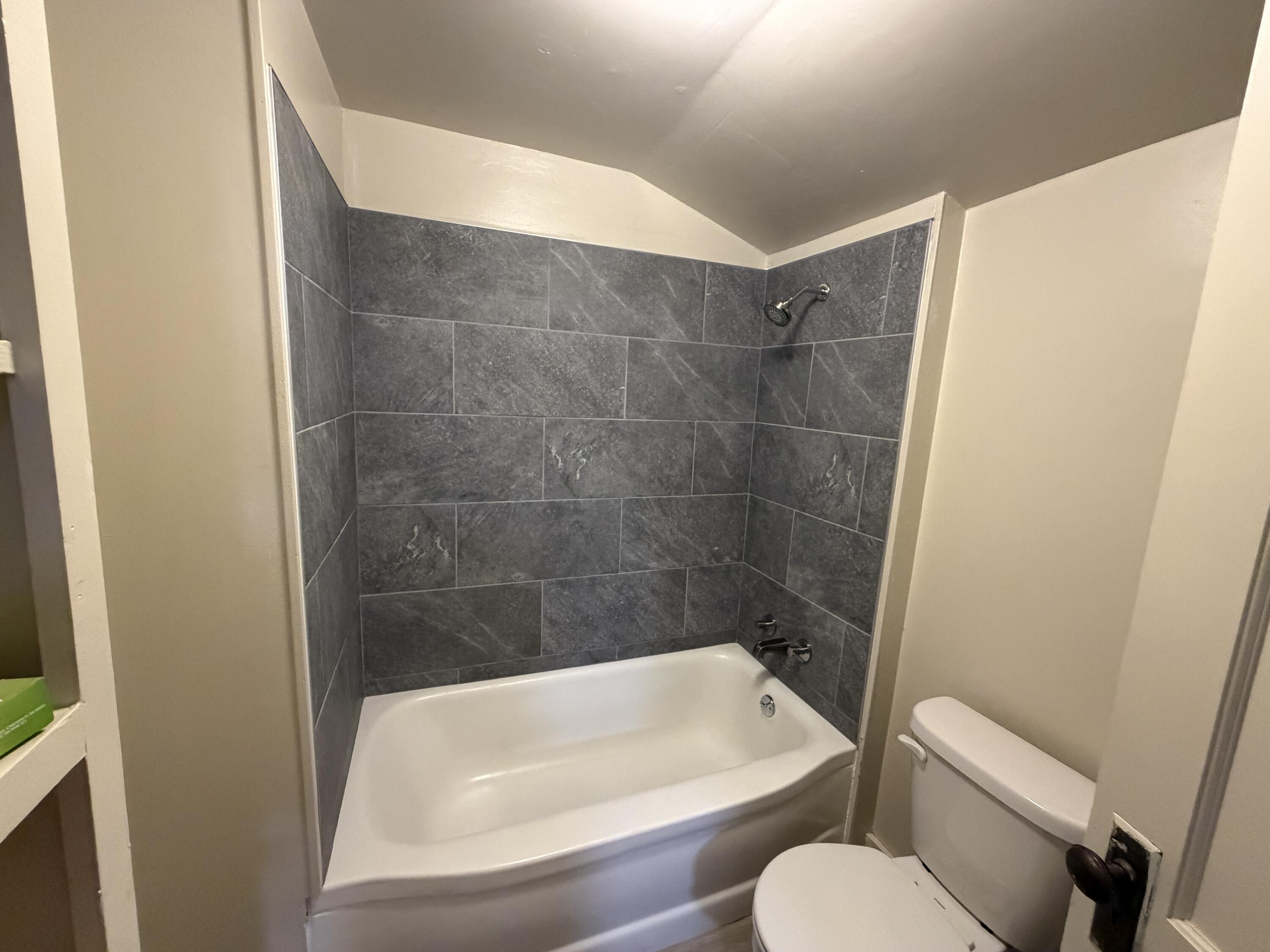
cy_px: 476
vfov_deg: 85.7
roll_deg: -2.6
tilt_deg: -9.8
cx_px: 635
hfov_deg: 102.1
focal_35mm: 14
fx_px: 514
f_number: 2.2
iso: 640
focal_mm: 2.22
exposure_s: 1/60
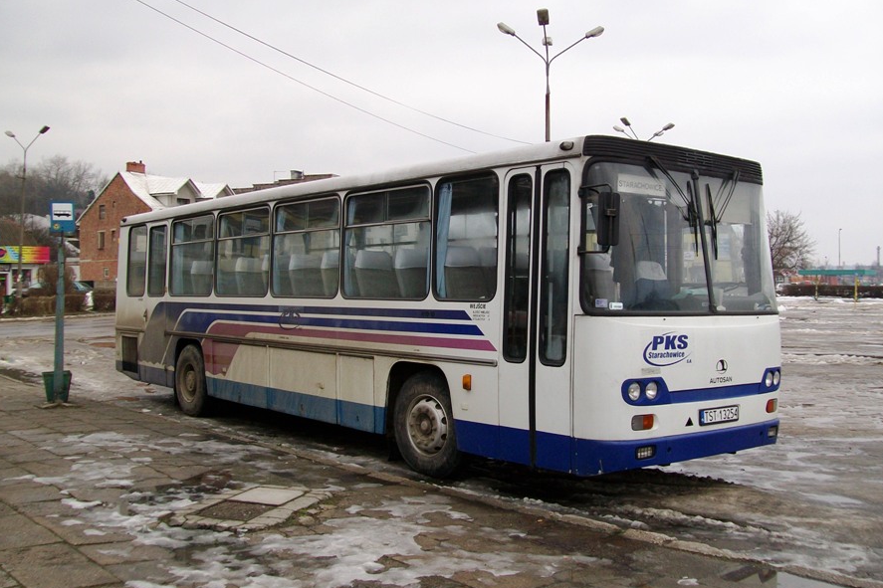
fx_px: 932
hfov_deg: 50.7
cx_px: 438
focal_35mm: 38
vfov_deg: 35.0
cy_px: 269
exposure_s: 1/160
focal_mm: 6
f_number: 2.7
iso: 64
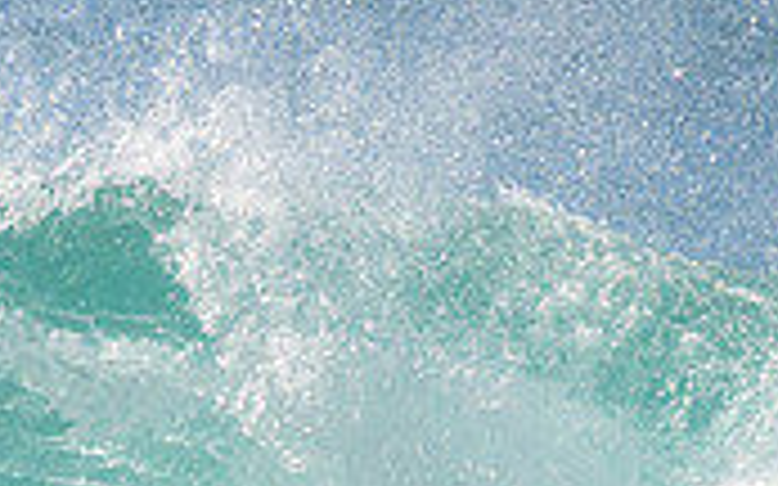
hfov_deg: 0.7
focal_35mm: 2824
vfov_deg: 0.5
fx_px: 59858
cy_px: 827
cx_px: -323
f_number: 11
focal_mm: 800
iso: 720
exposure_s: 1/2000
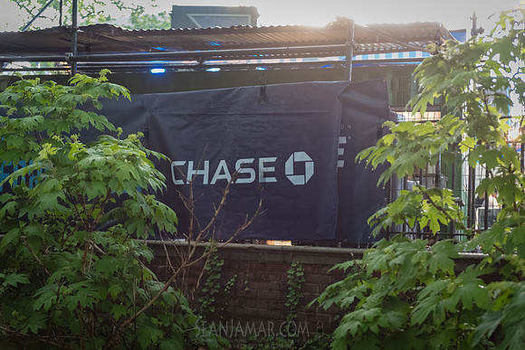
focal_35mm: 67
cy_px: 175
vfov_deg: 20.3
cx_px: 262
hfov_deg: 30.0
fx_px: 979
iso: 6400
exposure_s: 1/80
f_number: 2.8
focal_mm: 66
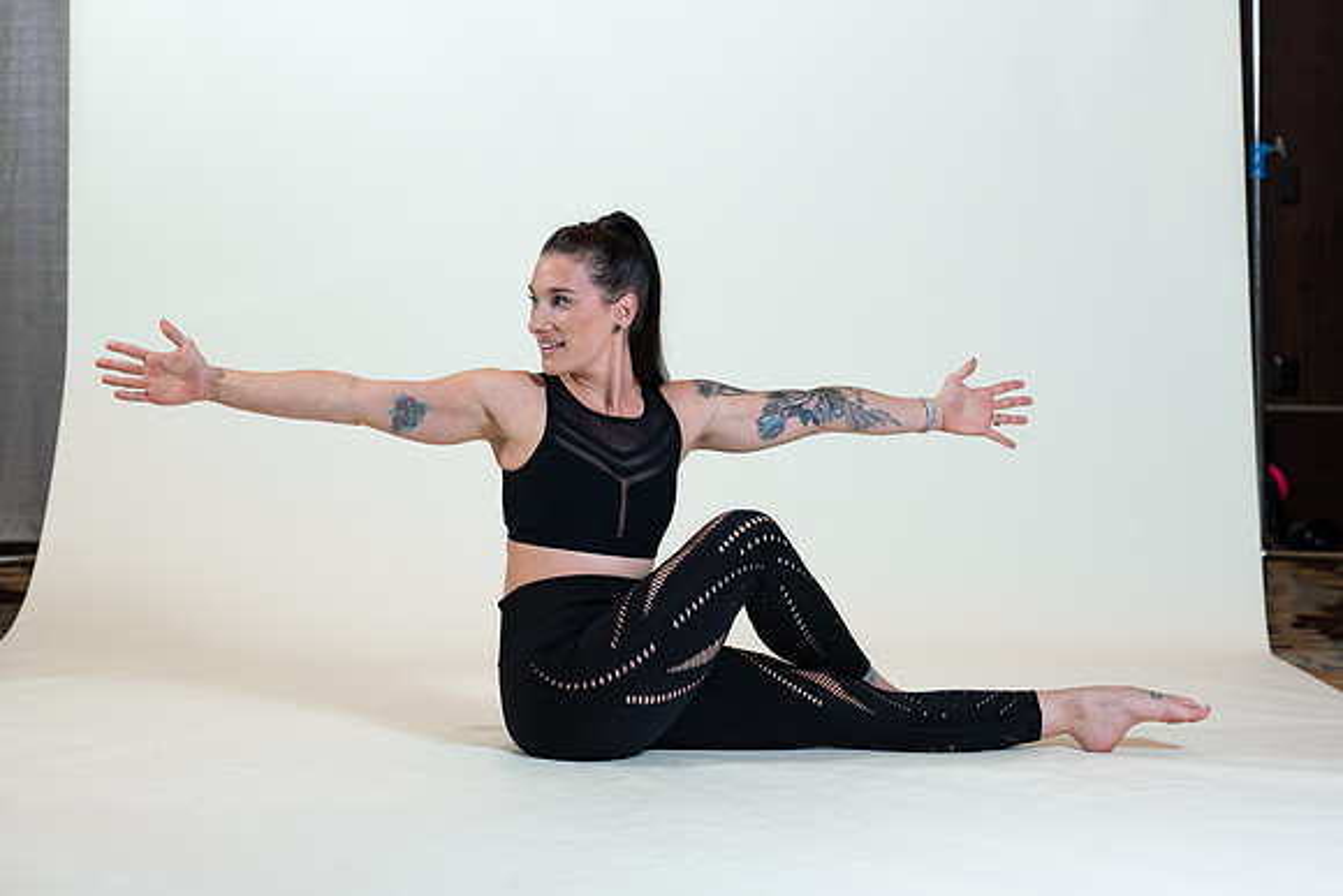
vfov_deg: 16.1
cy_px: 448
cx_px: 672
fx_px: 3172
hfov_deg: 23.9
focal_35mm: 85
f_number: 4
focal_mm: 85
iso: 320
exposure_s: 1/125
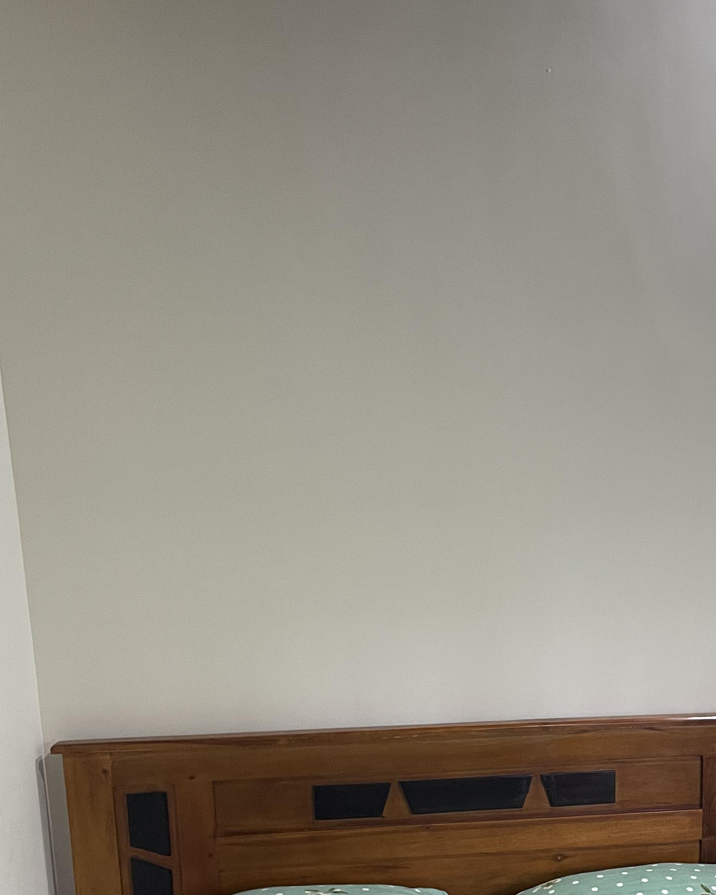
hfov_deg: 29.8
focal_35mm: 49
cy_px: 805
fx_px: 1298
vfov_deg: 35.8
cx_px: 616
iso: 200
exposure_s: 1/50
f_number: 1.6
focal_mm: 4.2
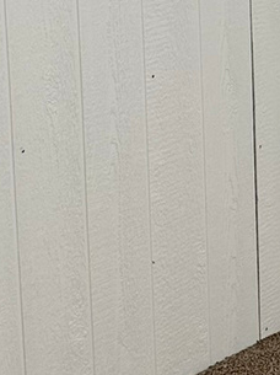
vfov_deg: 16.2
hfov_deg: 10.6
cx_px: 650
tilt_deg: -8.6
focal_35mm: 121
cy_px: 70
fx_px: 1308
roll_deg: -1.8
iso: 100
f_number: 1.78
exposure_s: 1/120
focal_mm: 6.86
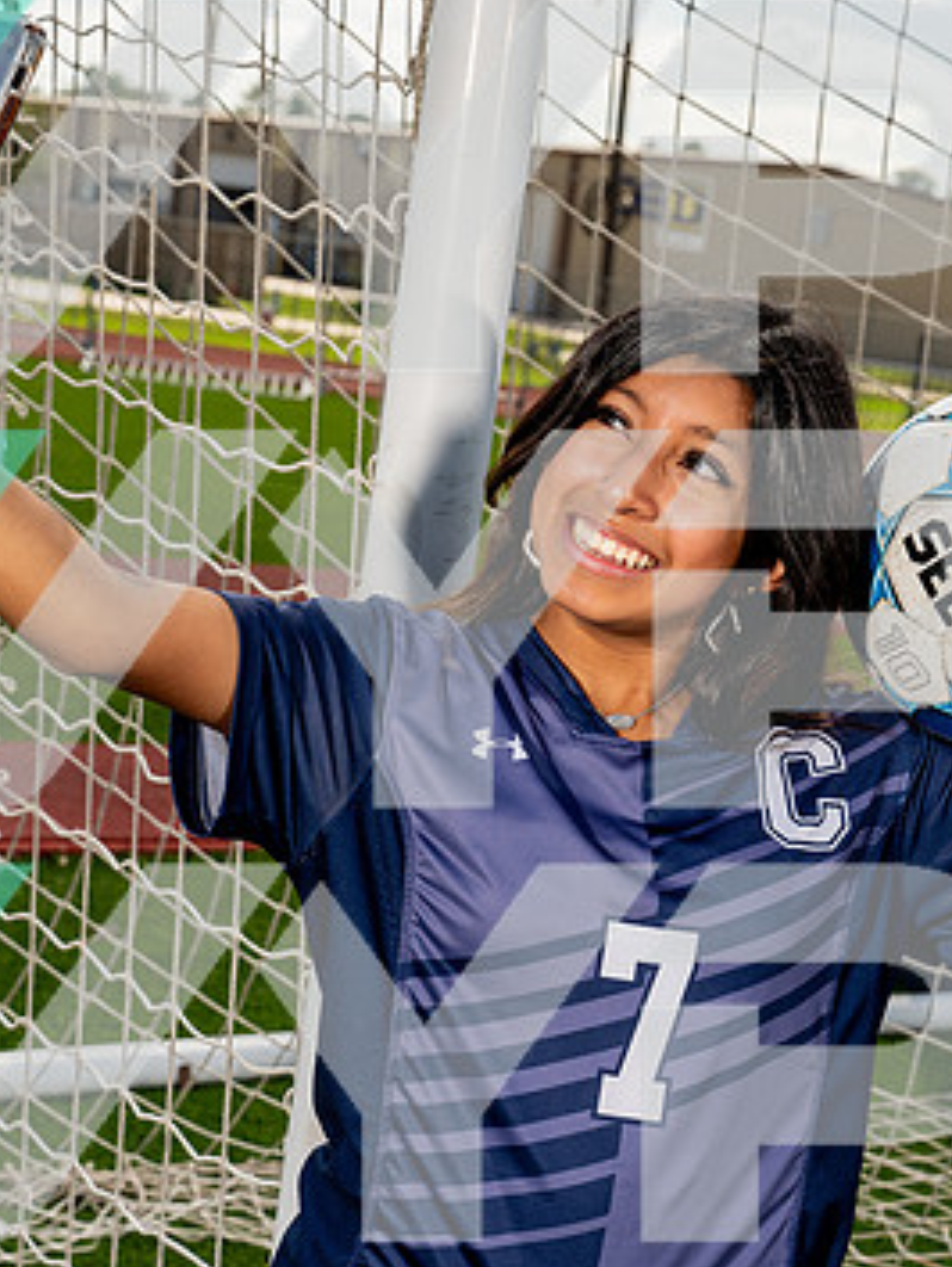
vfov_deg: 23.0
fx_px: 3113
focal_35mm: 85
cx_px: 583
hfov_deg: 17.4
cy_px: 621
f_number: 8
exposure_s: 1/250
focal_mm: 54
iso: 100
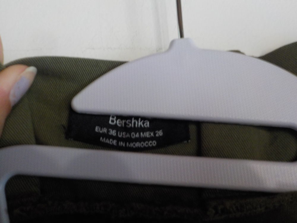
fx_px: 257
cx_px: 148
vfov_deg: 46.8
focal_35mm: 30
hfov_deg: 60.0
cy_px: 112
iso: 400
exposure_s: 1/13
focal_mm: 4.1
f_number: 3.3
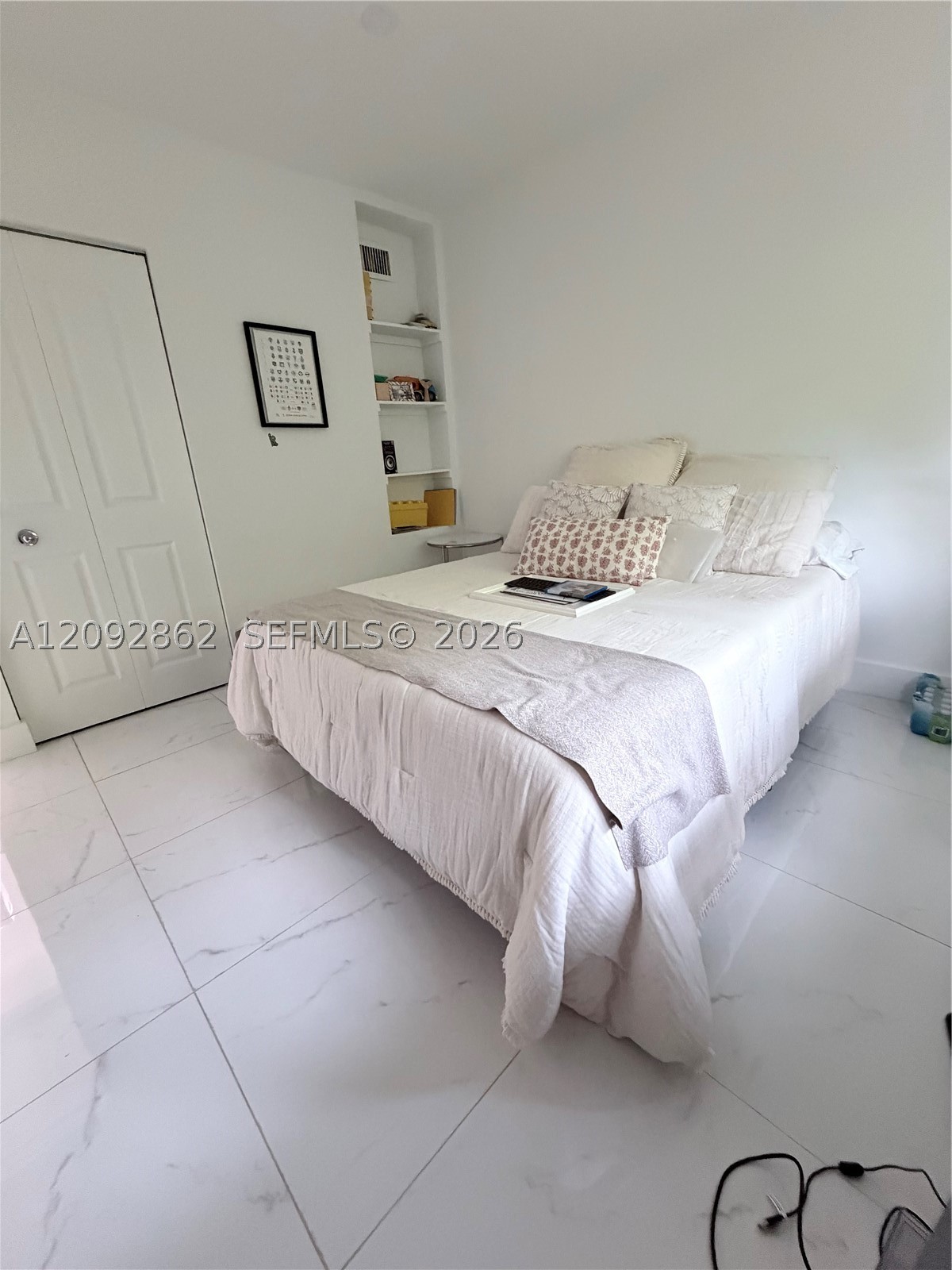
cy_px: 635
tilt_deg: -17.7
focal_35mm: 14
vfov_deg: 102.1
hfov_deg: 85.7
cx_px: 476
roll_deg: +3.3
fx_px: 513
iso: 640
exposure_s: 1/60
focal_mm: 2.22
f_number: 2.2
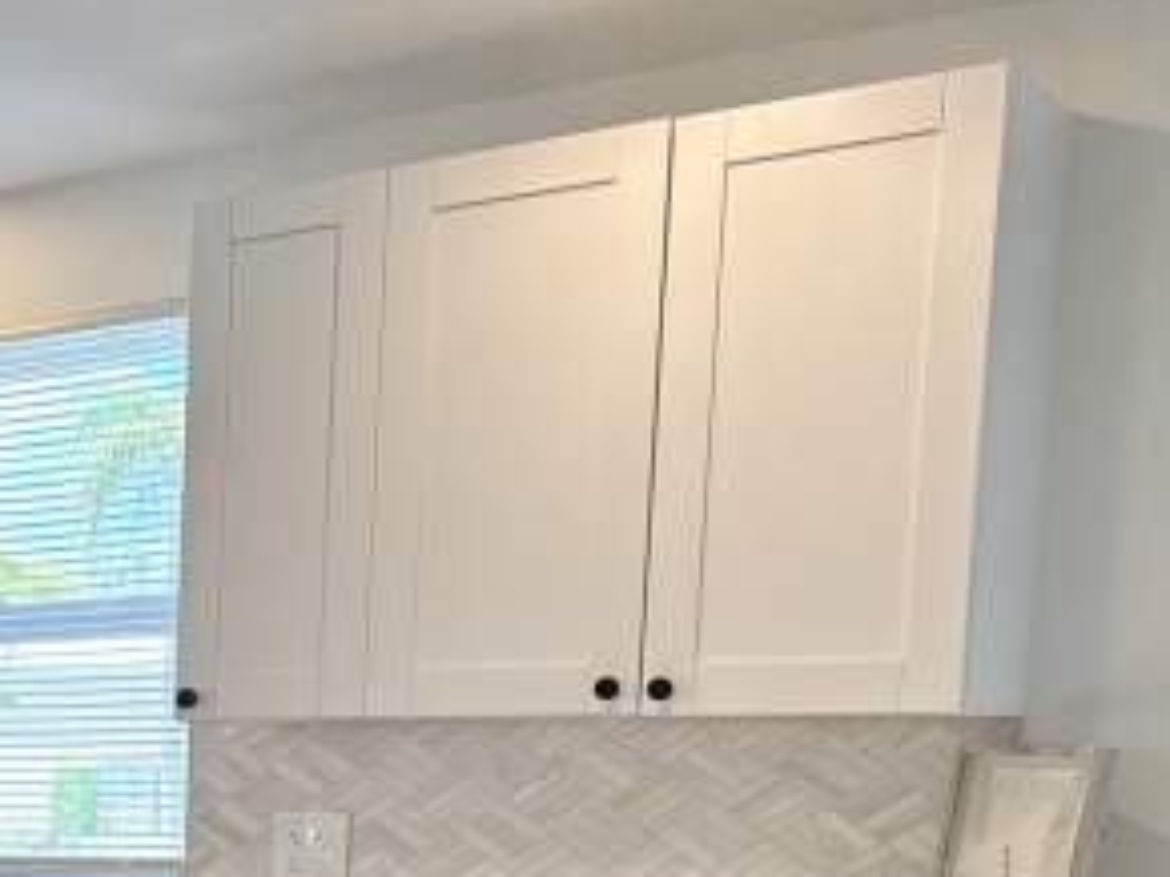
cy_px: 1054
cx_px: -354
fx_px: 2230
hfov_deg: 25.3
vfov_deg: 20.8
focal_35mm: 66
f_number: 1.78
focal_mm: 6.76
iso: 100
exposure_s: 1/303
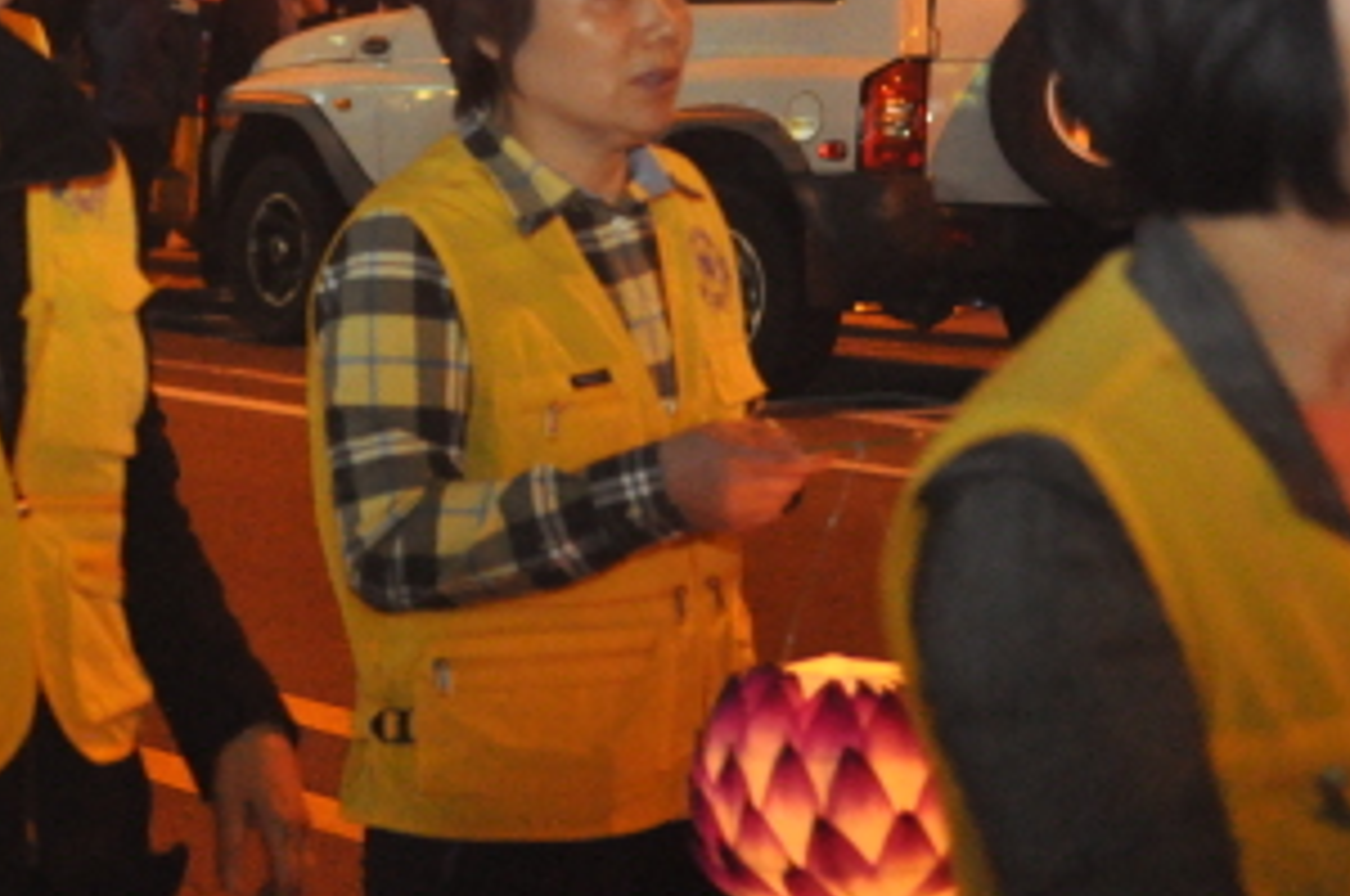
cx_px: -18
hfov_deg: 17.8
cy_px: 47
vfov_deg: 12.1
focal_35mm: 112
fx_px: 4196
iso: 3200
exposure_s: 1/200
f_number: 3.2
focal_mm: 35
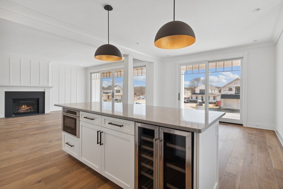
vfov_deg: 70.5
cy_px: 94
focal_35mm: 17
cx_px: 142
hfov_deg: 93.3
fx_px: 134
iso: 320
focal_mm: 17
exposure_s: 1/50
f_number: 7.1
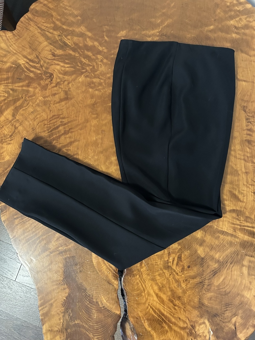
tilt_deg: -83.0
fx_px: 255
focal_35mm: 26
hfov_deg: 53.1
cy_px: 170
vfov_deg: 67.3
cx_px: 128
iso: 500
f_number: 1.5
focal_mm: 5.7
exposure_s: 1/30
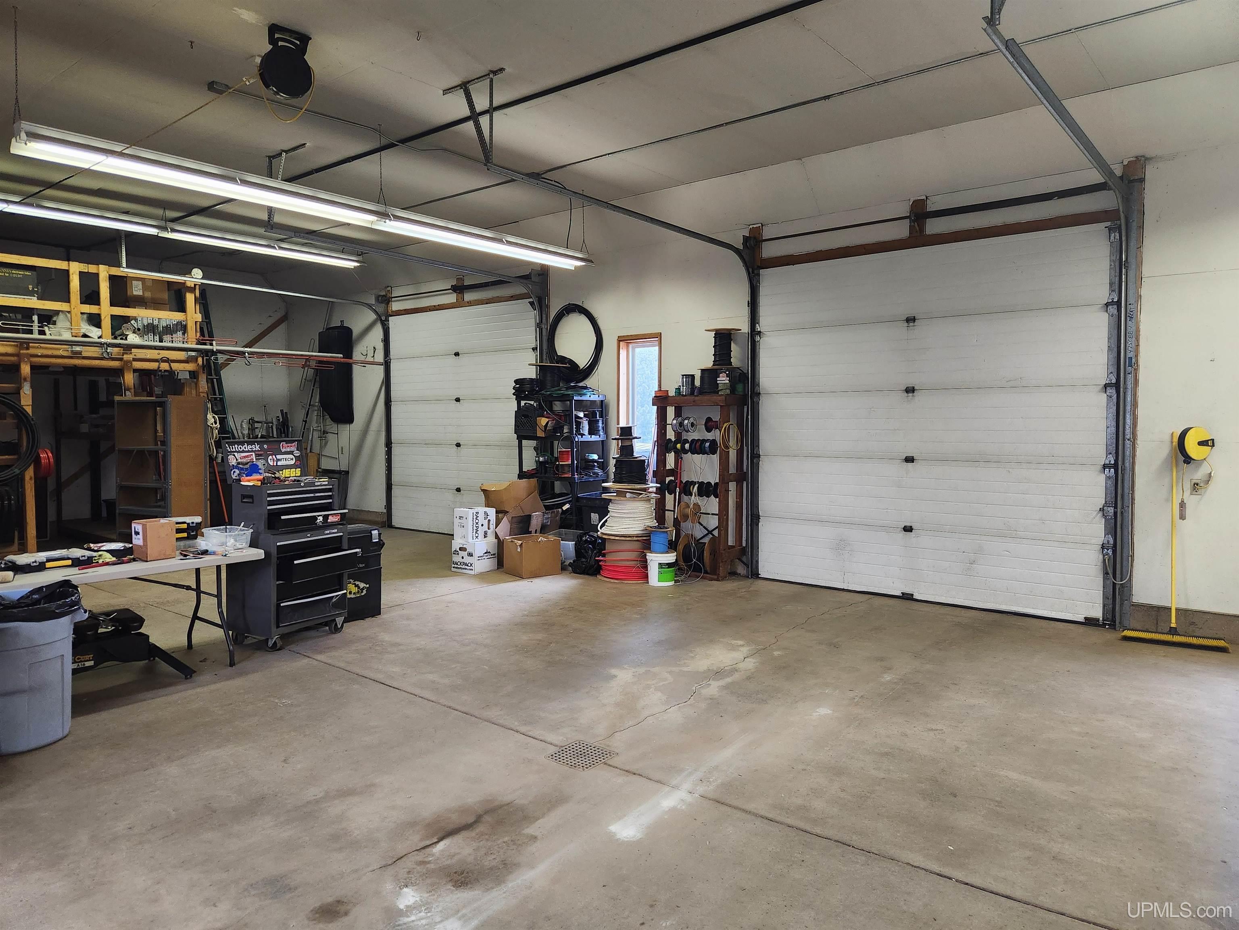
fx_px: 823
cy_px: 465
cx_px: 620
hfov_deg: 73.9
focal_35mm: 23
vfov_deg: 58.9
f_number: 1.8
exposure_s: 1/120
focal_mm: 5.4
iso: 320
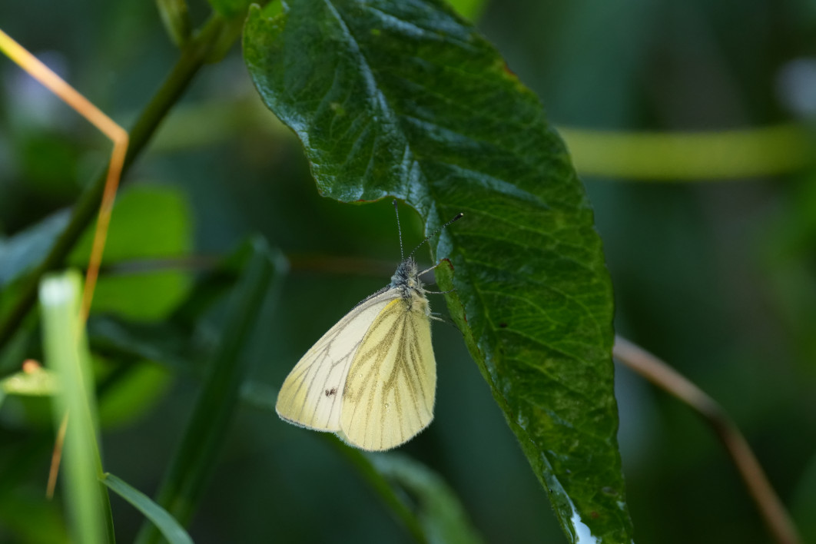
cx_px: 408
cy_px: 272
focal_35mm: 900
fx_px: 20398
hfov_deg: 2.3
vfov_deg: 1.5
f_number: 6.3
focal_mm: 600
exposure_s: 1/200
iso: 1600
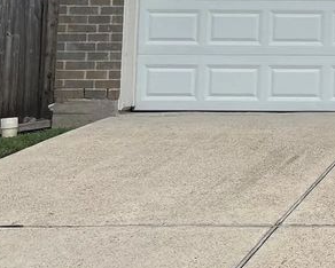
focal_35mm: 89
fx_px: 883
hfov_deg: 17.9
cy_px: -27
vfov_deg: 16.7
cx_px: 571
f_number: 1.6
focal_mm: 5.96
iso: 50
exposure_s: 1/4630
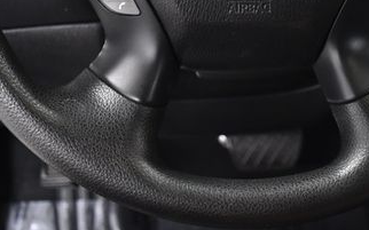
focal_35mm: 81
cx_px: 254
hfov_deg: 25.4
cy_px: -1
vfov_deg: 15.8
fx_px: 814
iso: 2500
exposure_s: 1/125
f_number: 4
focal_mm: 27
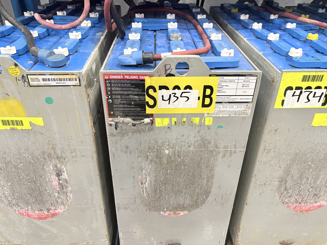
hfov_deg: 63.4
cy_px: 126
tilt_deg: -34.0
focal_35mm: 28
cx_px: 166
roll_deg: -0.8
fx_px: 265
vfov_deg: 49.7
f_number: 1.6
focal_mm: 5.96
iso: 250
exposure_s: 1/60
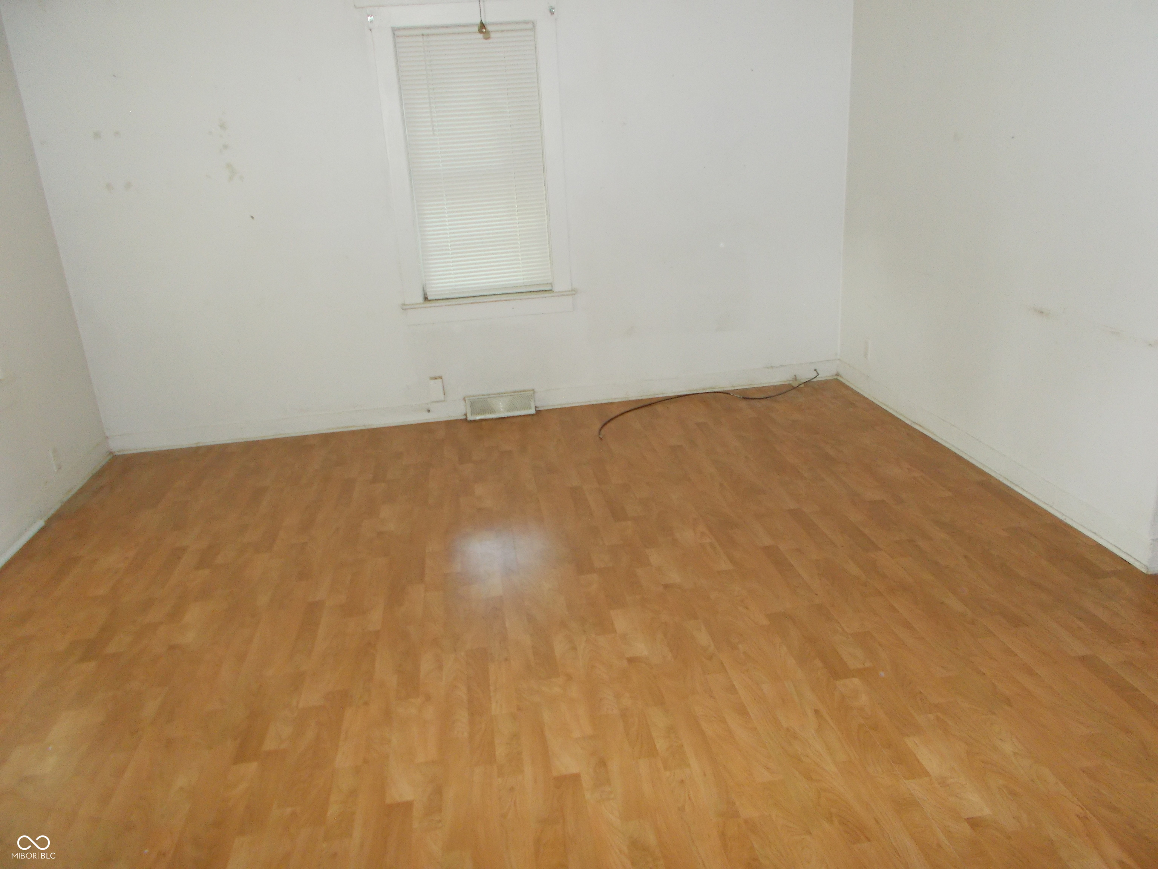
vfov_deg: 53.1
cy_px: 434
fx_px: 870
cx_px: 579
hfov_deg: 67.3
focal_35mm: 26
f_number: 3.2
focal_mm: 4.6
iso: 250
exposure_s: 1/25
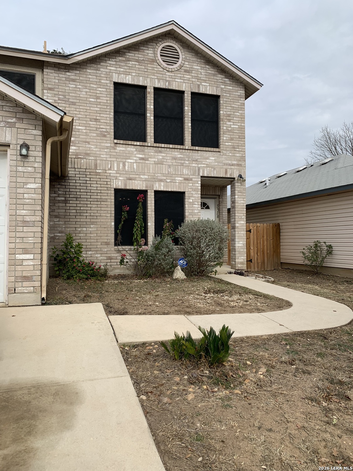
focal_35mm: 26
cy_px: 236
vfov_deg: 67.3
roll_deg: +0.0
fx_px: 354
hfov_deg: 53.1
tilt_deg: +1.3
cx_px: 176
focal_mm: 4.25
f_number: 1.8
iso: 25
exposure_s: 1/2257
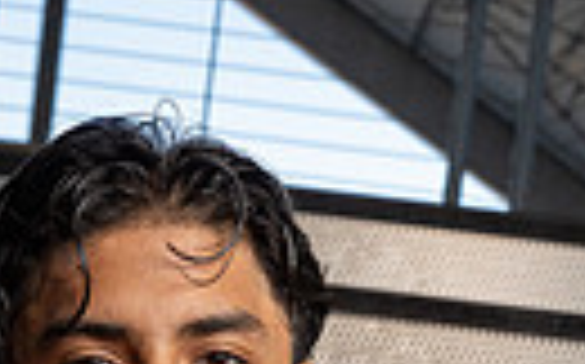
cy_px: 966
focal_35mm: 177
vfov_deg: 6.9
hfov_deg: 11.8
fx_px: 2820
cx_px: 94
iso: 250
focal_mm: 50
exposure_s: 1/250
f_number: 8
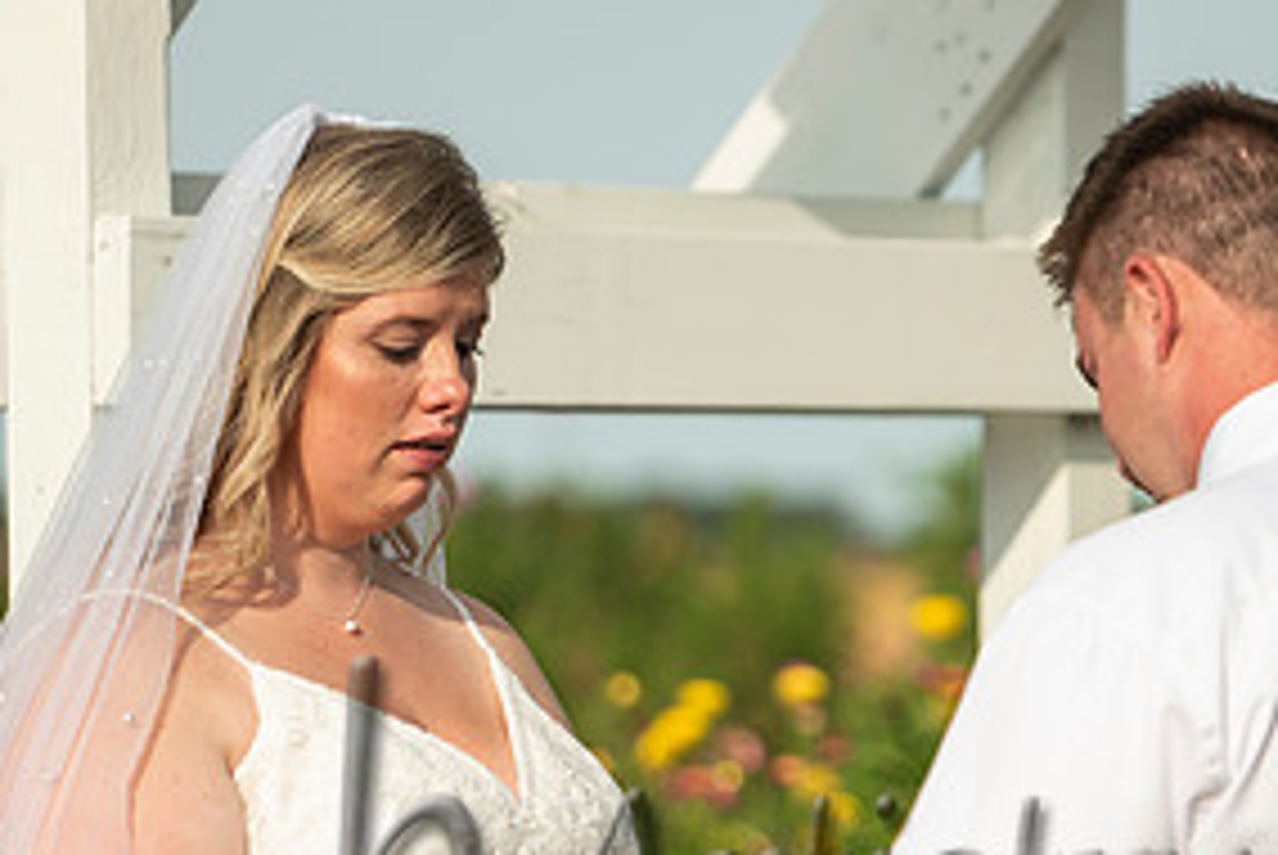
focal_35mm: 255
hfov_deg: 8.1
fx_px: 9062
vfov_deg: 5.4
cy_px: 583
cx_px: 788
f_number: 2.8
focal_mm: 125
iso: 125
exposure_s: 1/2000
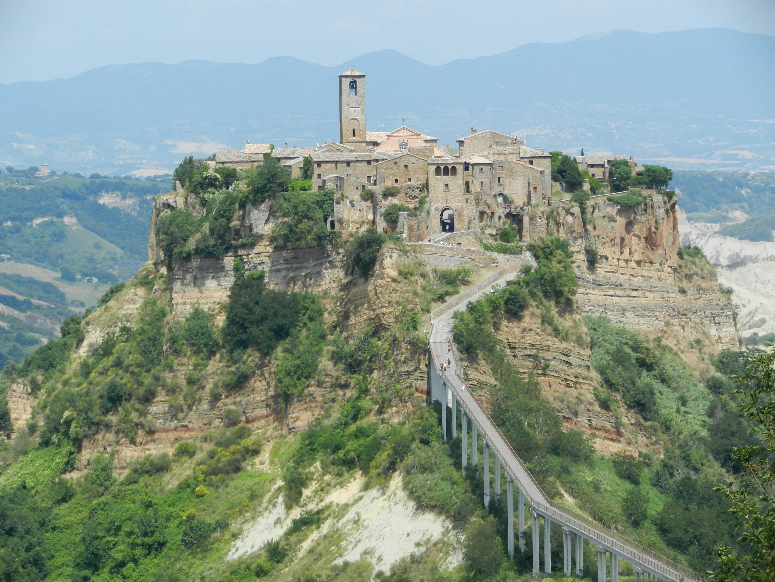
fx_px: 2754
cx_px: 388
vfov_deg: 12.0
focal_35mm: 123
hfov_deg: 16.0
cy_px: 291
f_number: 5.1
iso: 160
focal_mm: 22.2
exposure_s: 1/640
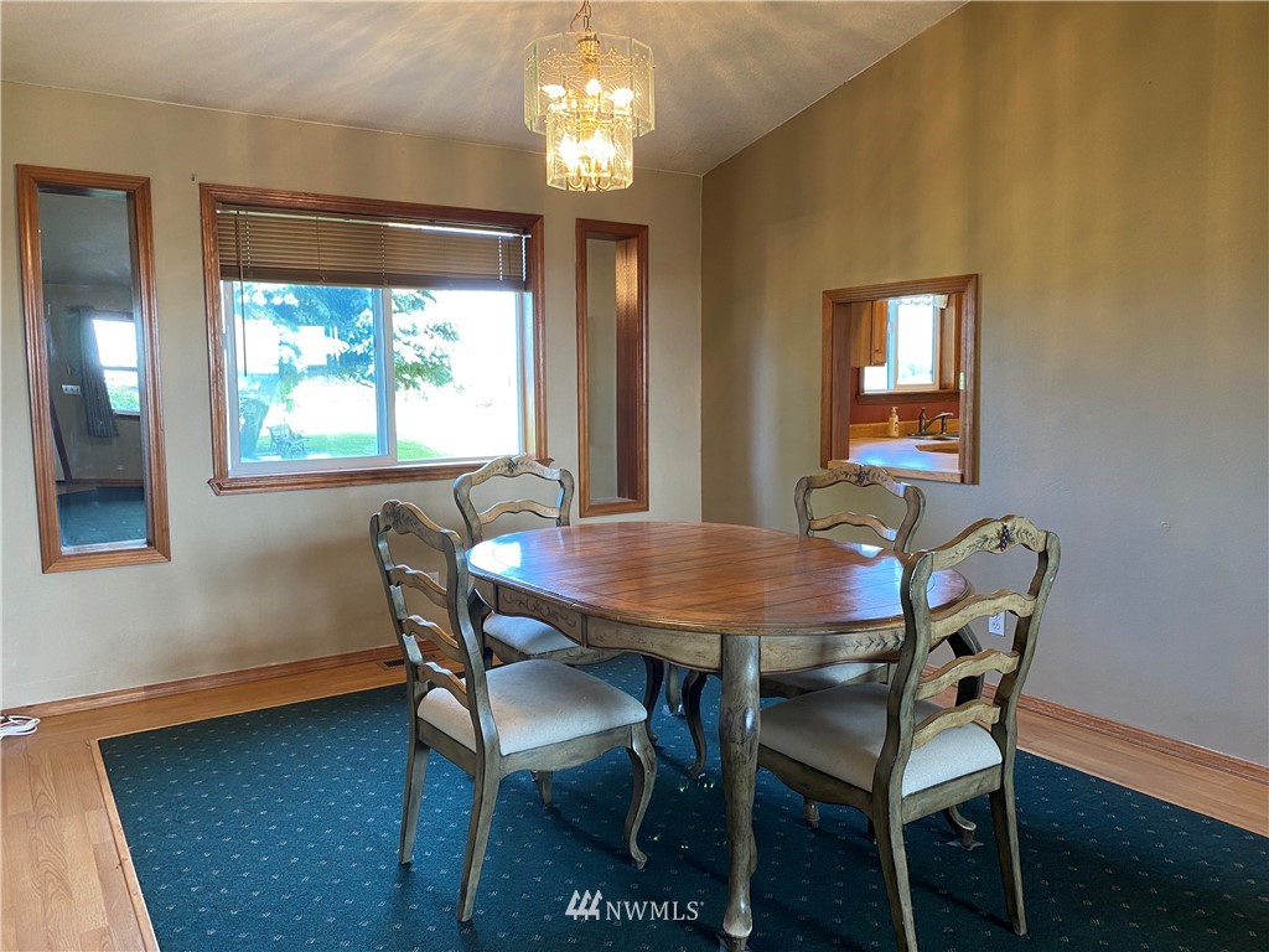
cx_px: 634
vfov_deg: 53.1
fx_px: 953
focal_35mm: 26
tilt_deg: -4.6
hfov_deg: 67.3
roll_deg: +1.2
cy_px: 476
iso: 100
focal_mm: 4.25
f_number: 1.8
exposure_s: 1/60
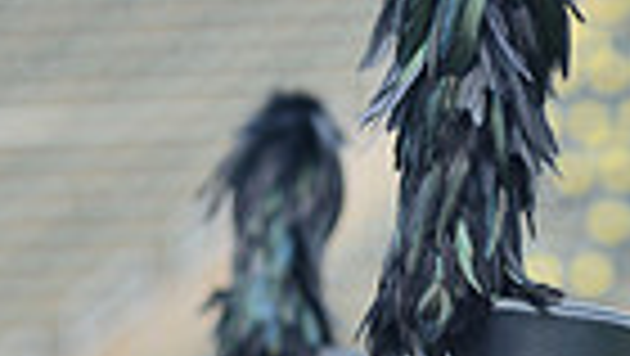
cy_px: 937
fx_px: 9278
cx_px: 515
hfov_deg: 3.9
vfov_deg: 2.2
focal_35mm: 555
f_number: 5.6
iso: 200
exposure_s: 1/400
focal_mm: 165
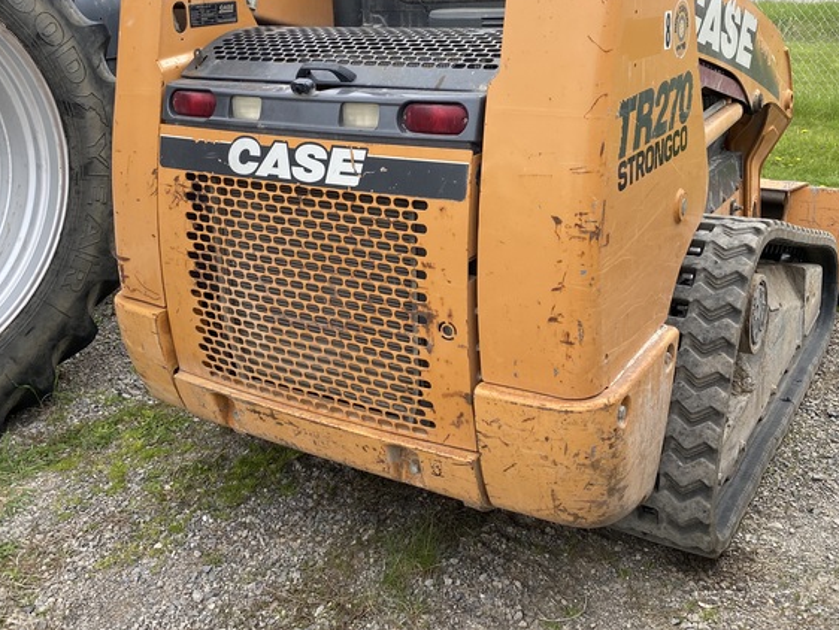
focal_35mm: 37
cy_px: 193
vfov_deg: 38.1
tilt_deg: -12.0
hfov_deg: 50.1
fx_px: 897
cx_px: 417
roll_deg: +0.2
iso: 32
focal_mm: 4.25
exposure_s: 1/864
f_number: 1.8
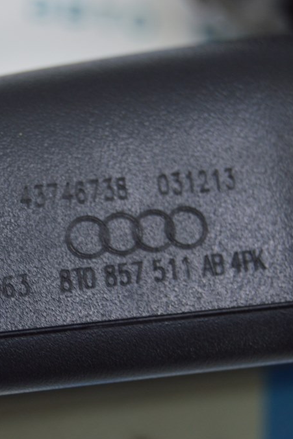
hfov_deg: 11.0
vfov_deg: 16.4
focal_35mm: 125
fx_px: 1524
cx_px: 102
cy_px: 220
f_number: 5.6
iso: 400
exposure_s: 1/20
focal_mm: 55
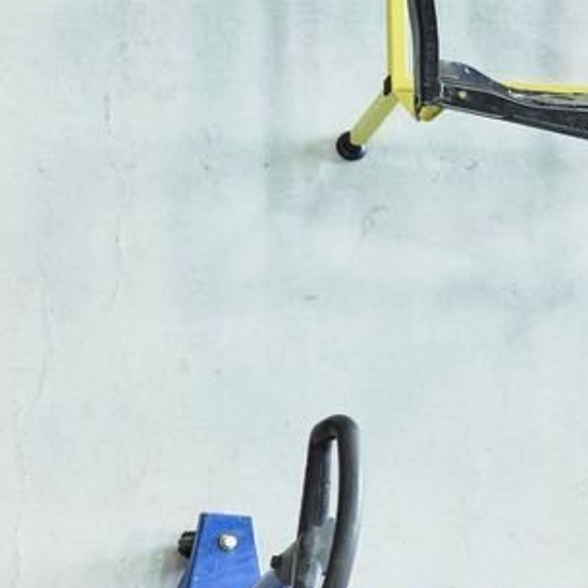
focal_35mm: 156
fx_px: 2998
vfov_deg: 11.1
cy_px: 566
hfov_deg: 10.5
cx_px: -486
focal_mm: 35
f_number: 2.5
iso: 500
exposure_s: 1/250
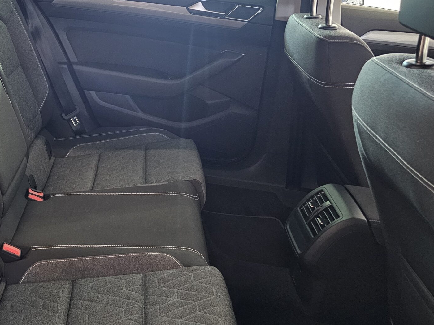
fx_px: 526
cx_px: 42
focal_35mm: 42
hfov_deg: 41.2
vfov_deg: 34.3
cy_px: 157
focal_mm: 6.3
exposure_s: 1/24
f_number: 1.7
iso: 800
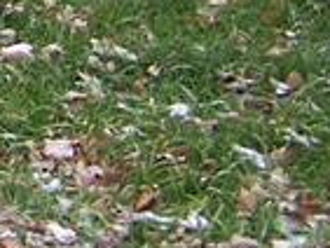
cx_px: -719
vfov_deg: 5.1
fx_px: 2633
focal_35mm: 276
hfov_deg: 6.4
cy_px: -526
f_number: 2.8
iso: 80
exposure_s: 1/100
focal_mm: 6.3
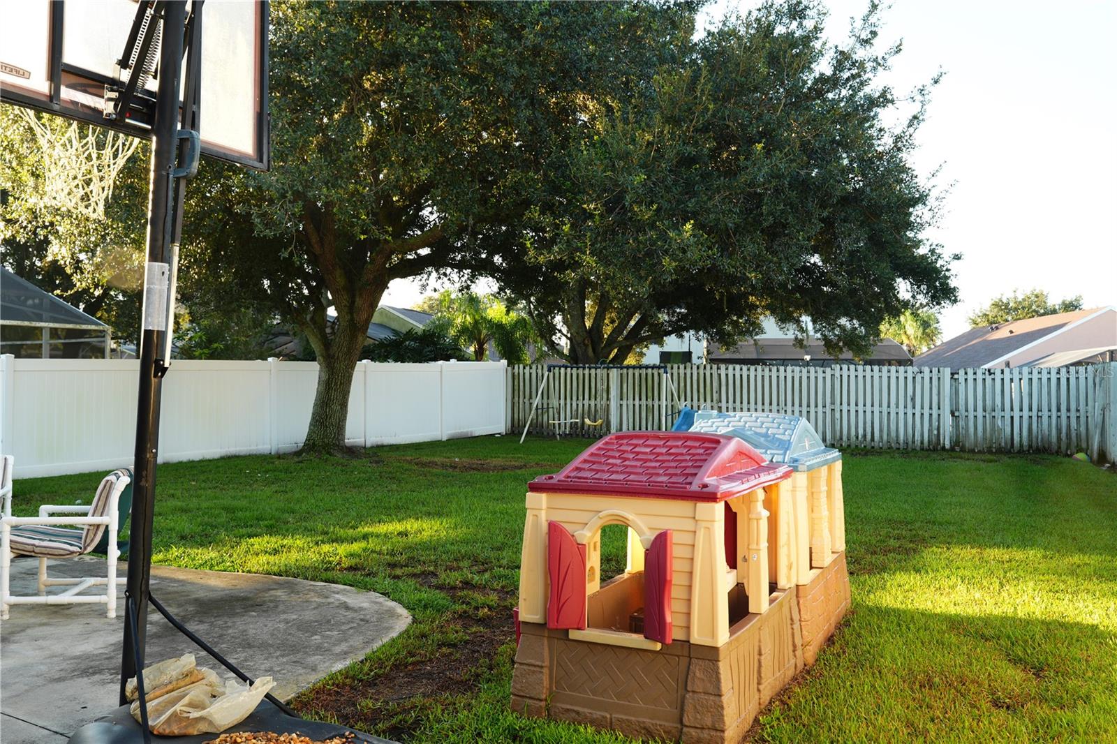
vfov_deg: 43.6
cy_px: 372
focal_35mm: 30
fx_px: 931
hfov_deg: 61.9
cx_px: 558
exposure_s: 1/80
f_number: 8
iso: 400
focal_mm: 30
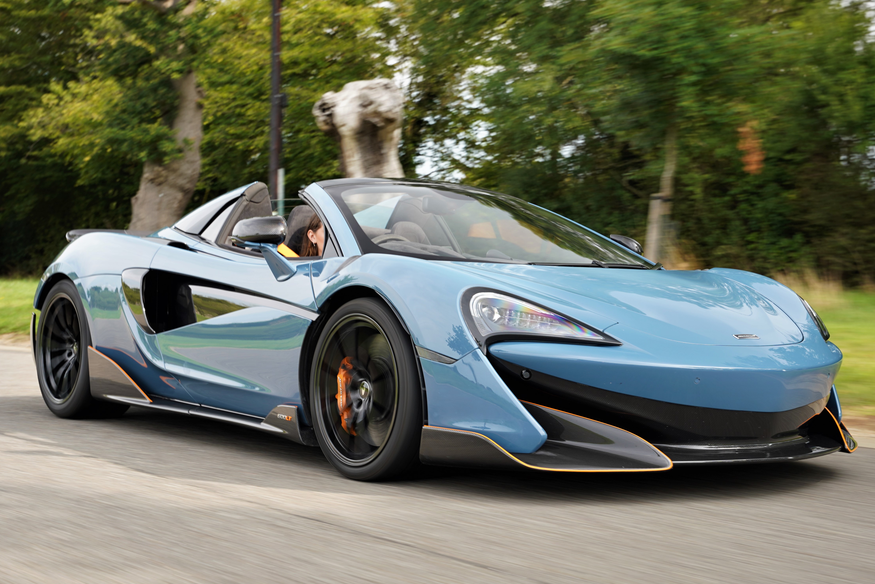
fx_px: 1335
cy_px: 312
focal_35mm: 55
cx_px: 488
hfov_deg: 36.2
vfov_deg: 24.6
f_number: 5.6
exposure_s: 1/50
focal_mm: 40.7
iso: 100
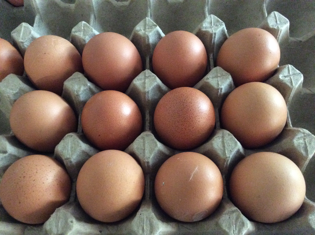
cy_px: 118
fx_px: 291
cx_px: 158
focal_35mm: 32
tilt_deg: -65.0
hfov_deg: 56.9
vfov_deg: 44.1
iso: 640
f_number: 2.4
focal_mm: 3.3
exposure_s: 1/15
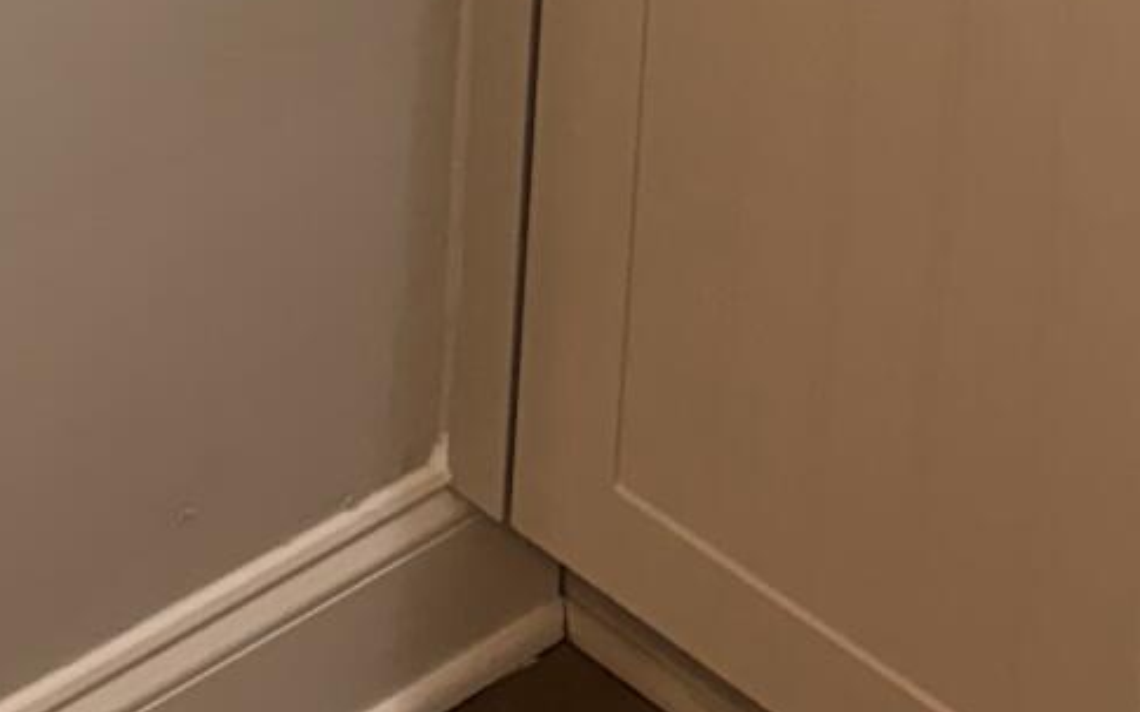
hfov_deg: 17.8
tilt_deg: -8.8
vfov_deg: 9.9
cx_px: -552
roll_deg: +0.1
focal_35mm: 105
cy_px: -1330
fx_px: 3262
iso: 160
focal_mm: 6.76
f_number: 1.78
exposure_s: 1/120
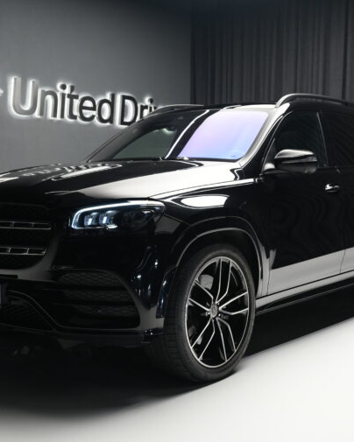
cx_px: 162
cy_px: 223
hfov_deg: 30.2
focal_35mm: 50
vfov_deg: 37.3
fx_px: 655
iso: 2500
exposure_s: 1/40
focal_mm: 35
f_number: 4
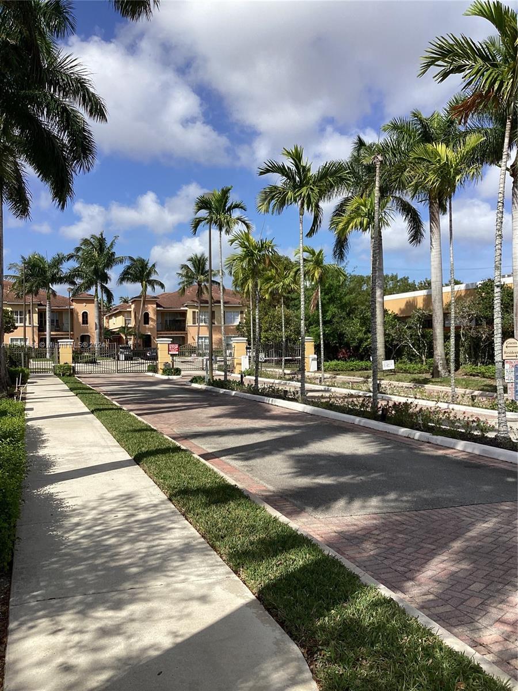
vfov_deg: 58.4
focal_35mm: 31
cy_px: 346
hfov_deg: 45.4
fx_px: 619
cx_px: 259
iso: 25
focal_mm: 3.3
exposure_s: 1/1812
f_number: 2.4
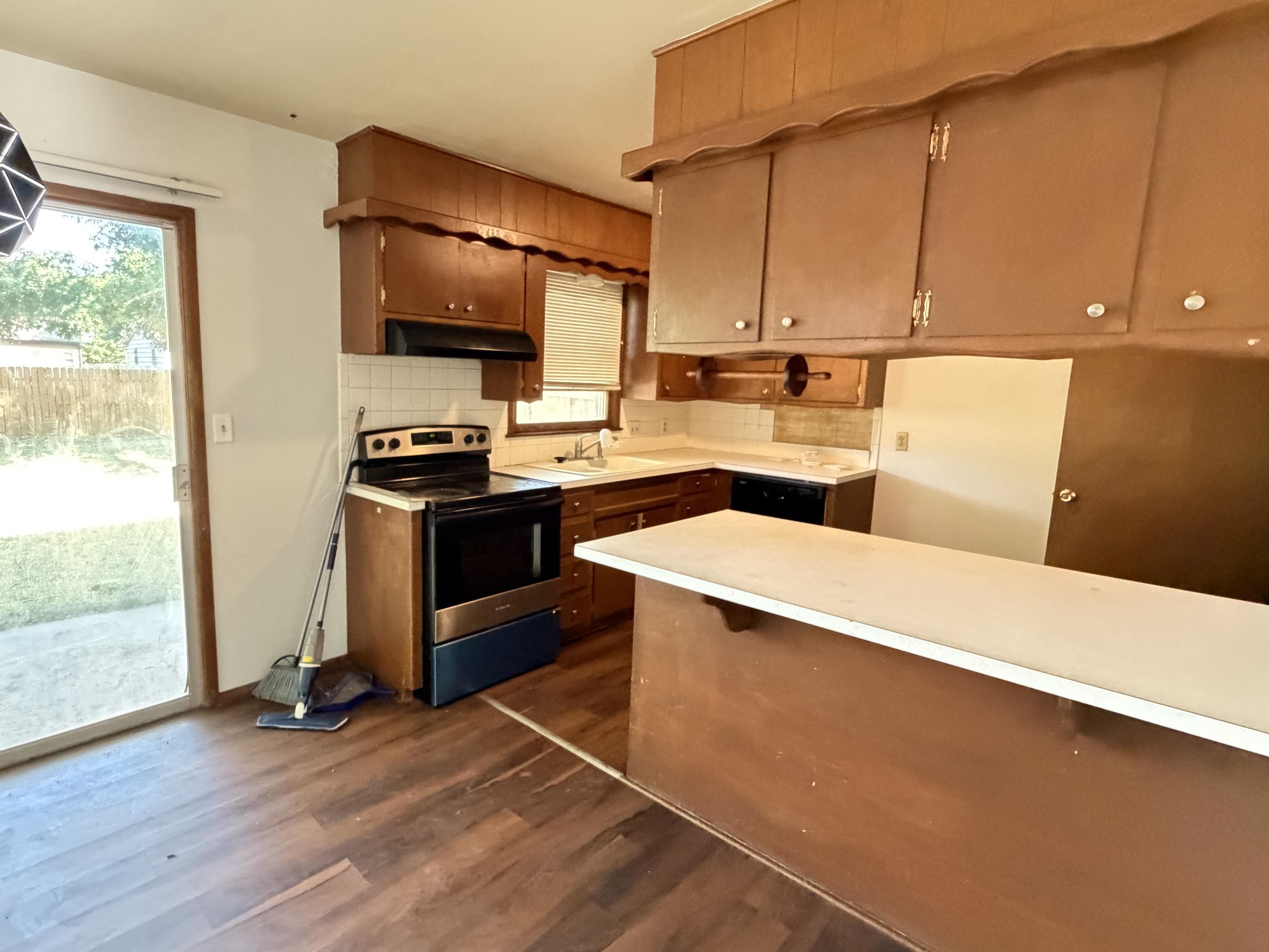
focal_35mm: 18
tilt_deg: -7.9
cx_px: 569
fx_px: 660
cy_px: 474
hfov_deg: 87.5
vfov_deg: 71.6
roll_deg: -1.4
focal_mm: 2.22
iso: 1250
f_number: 2.2
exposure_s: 1/60
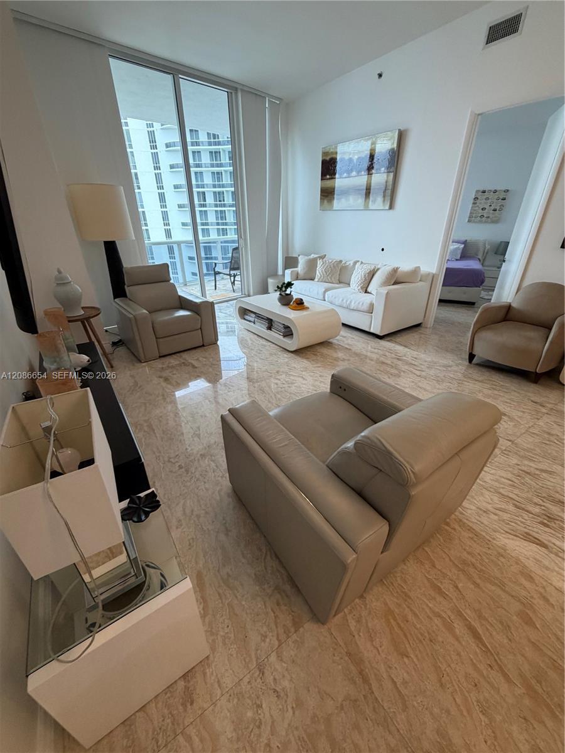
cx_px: 282
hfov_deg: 85.7
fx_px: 305
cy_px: 376
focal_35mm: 14
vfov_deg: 102.1
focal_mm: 2.22
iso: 250
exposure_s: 1/120
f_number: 2.2
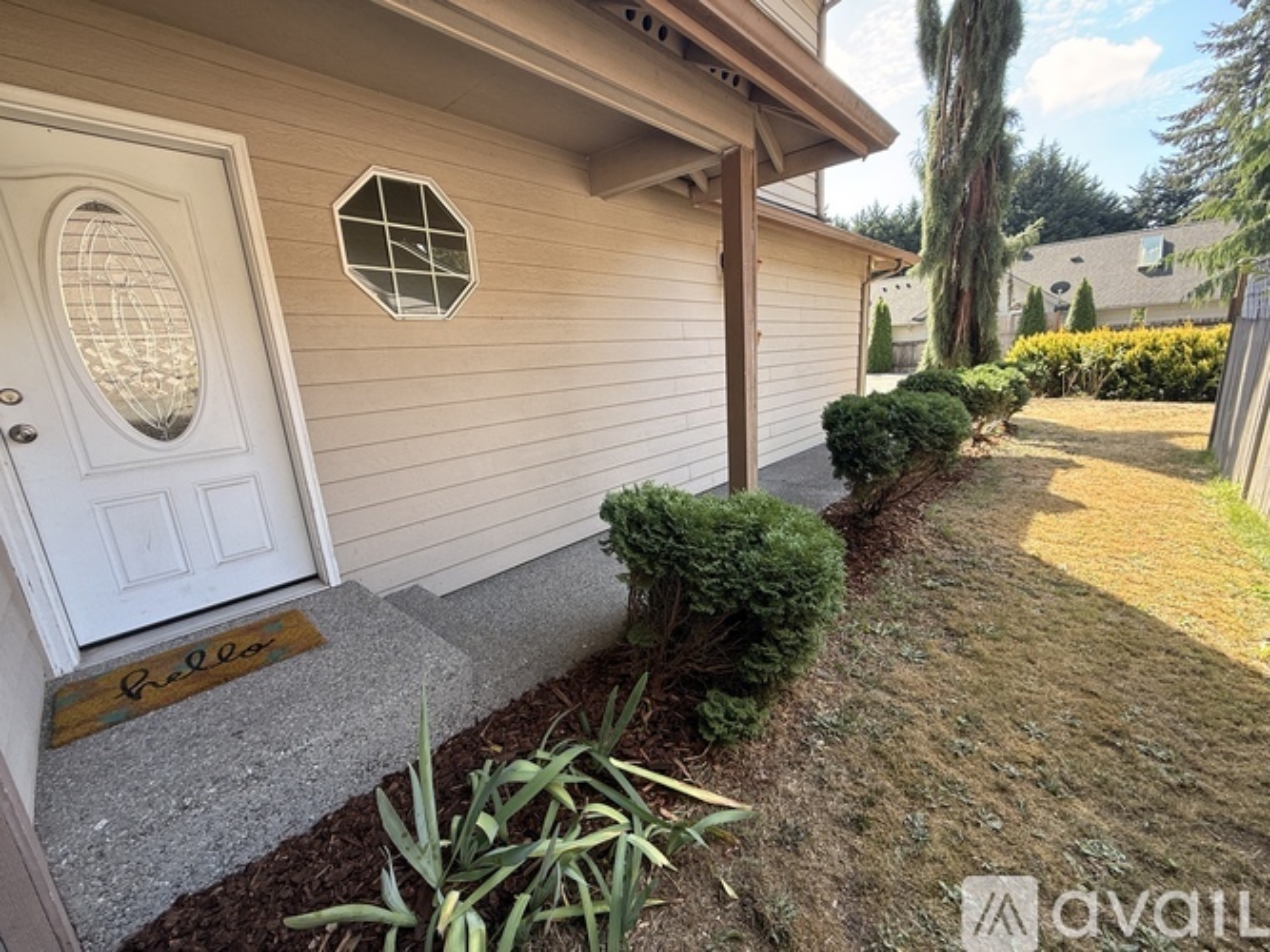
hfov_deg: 102.1
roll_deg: +3.8
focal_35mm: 14
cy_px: 476
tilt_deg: -12.8
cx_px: 635
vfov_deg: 85.7
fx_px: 514
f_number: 2.2
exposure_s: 1/116
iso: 50
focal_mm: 2.22
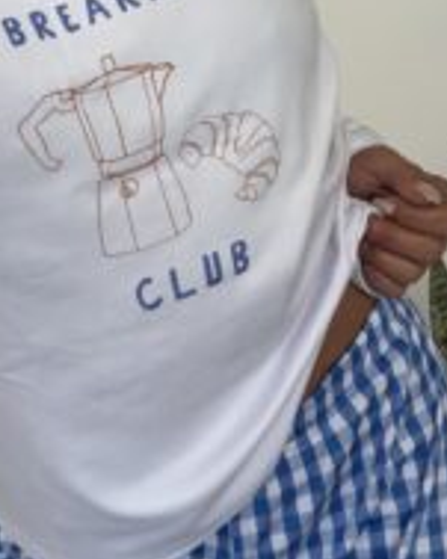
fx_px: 1026
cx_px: 133
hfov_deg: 24.4
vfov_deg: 30.2
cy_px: 180
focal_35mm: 62
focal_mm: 2.71
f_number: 1.9
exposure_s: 1/69
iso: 80
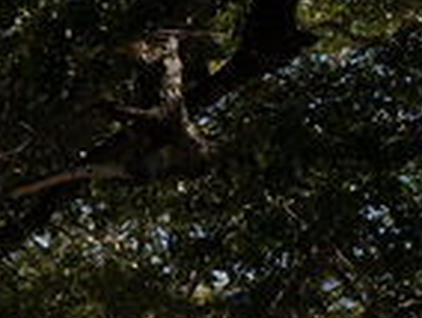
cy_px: 308
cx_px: -740
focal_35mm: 97
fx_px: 1185
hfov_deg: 12.5
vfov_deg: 15.1
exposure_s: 1/160
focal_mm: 14
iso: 320
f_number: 13
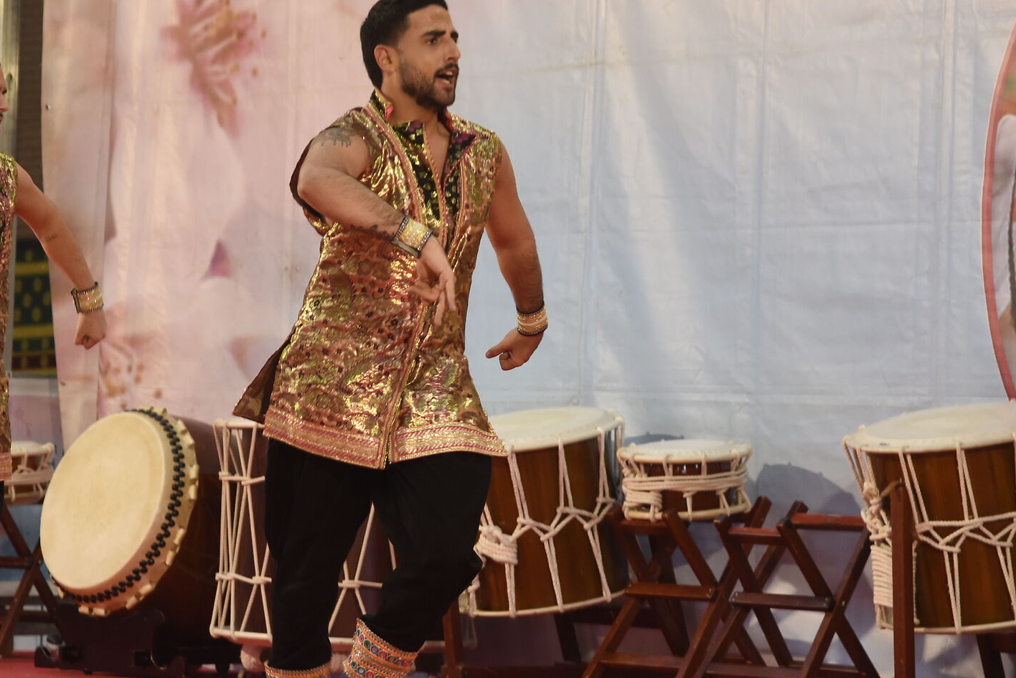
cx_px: 234
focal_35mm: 178
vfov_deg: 7.7
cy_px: 287
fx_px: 5025
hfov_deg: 11.5
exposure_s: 1/125
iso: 2000
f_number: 5
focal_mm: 105
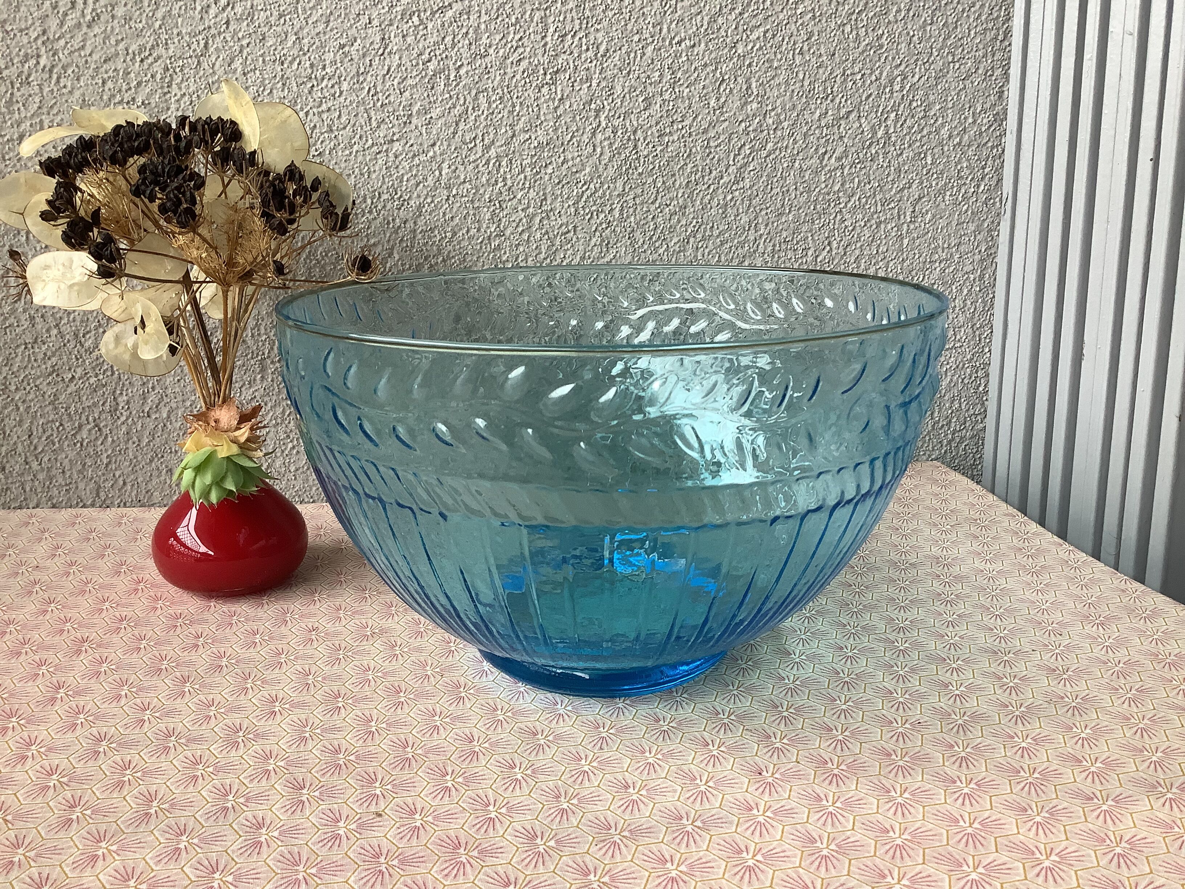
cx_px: 592
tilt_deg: -13.1
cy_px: 444
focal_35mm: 31
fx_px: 1061
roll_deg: +0.5
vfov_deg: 45.4
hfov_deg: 58.4
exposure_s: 1/100
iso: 80
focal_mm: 3.3
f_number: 2.4
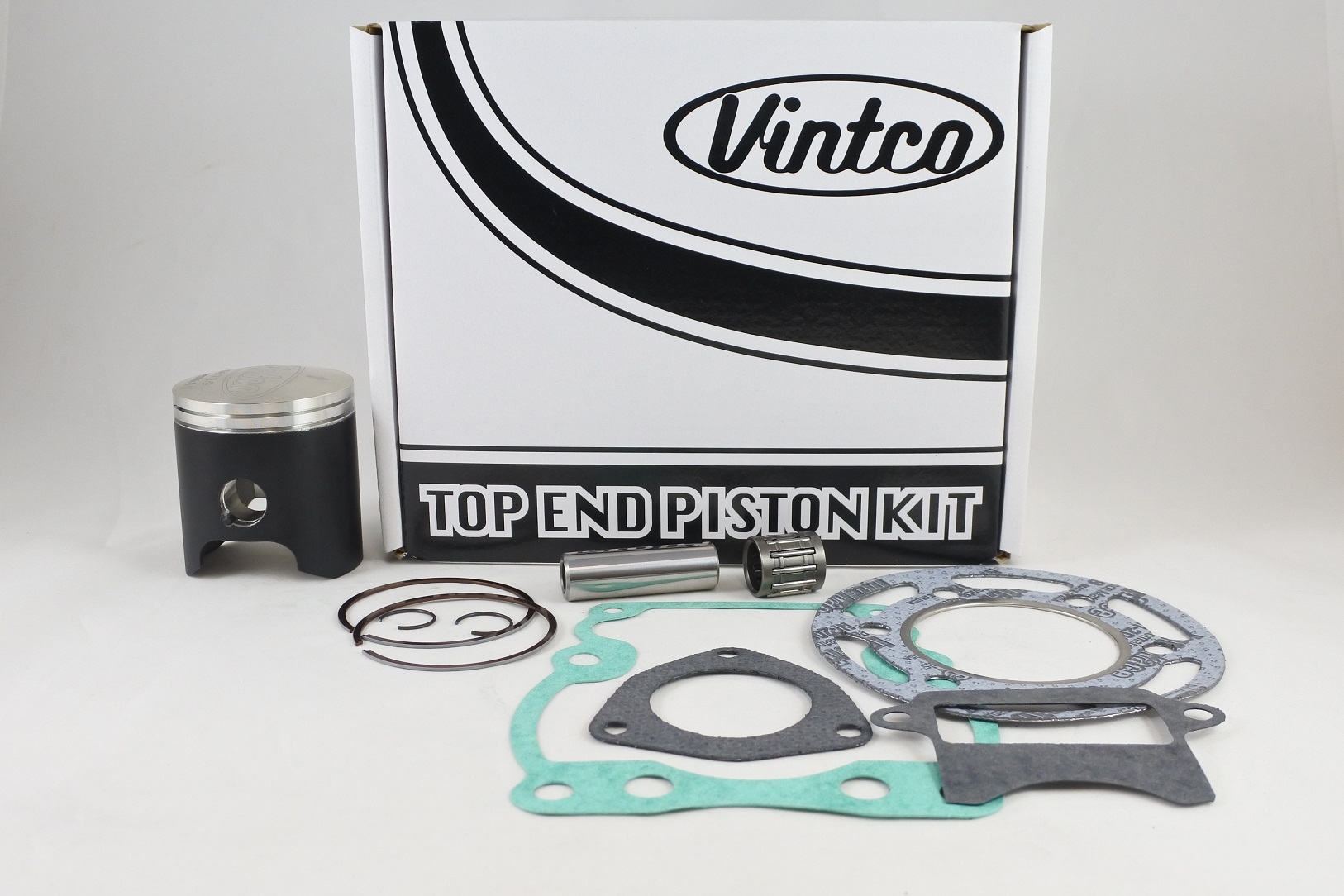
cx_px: 672
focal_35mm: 29
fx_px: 1083
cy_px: 448
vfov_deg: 45.0
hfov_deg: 63.7
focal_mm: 10.9
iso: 400
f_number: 3.5
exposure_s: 1/125
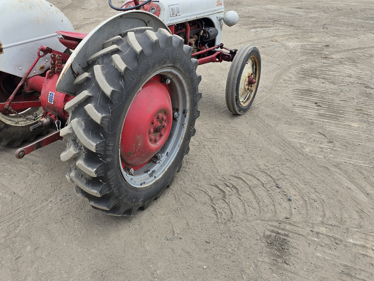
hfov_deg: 53.8
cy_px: 101
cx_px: 113
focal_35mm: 33
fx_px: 357
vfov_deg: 42.5
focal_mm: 6.3
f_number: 1.7
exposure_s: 1/472
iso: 12
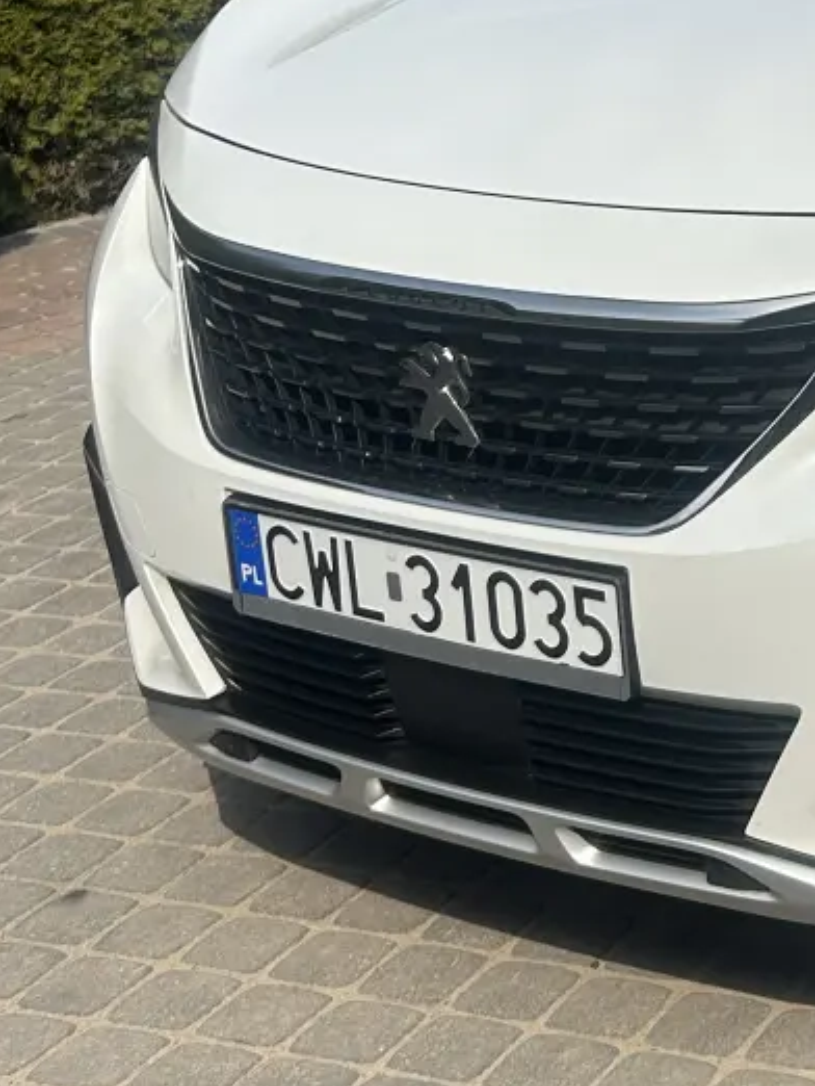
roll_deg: +1.3
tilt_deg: -11.9
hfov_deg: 15.8
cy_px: 174
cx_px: 1256
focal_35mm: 85
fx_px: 2666
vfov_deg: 22.6
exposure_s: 1/5076
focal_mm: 5.7
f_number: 1.5
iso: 50
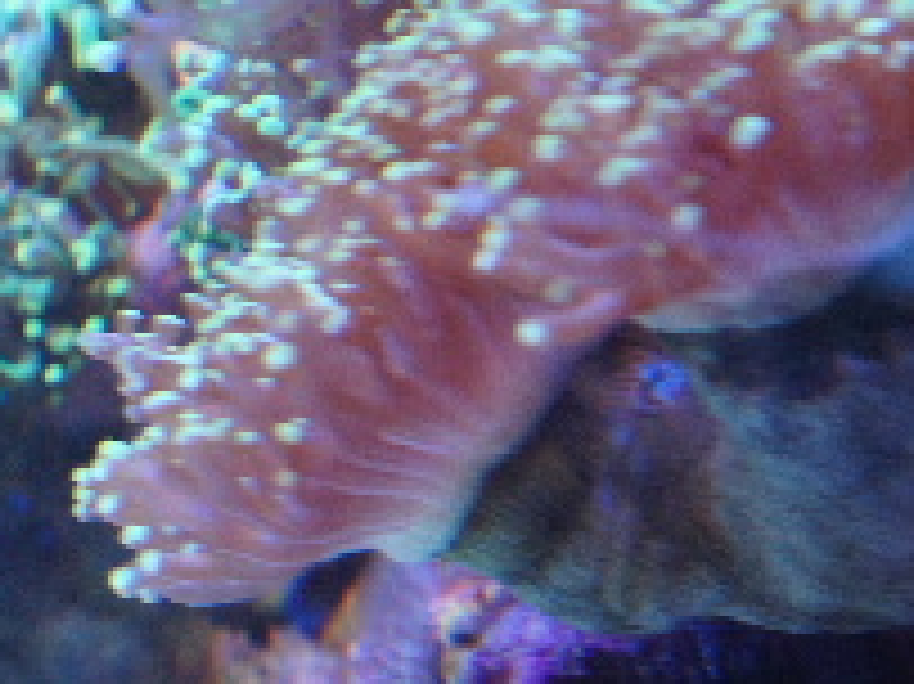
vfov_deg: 9.5
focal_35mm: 156
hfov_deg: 12.6
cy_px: 648
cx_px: 729
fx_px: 4117
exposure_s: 1/30
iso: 1600
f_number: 8
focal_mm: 50
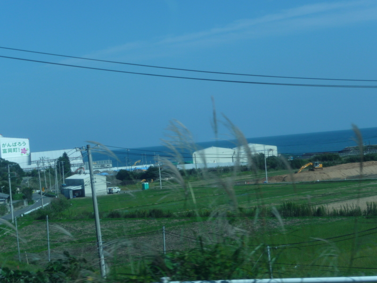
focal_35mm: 103
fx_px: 1122
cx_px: 188
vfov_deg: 14.4
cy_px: 142
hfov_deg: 19.1
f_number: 4.7
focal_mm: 17.5
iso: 100
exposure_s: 1/640
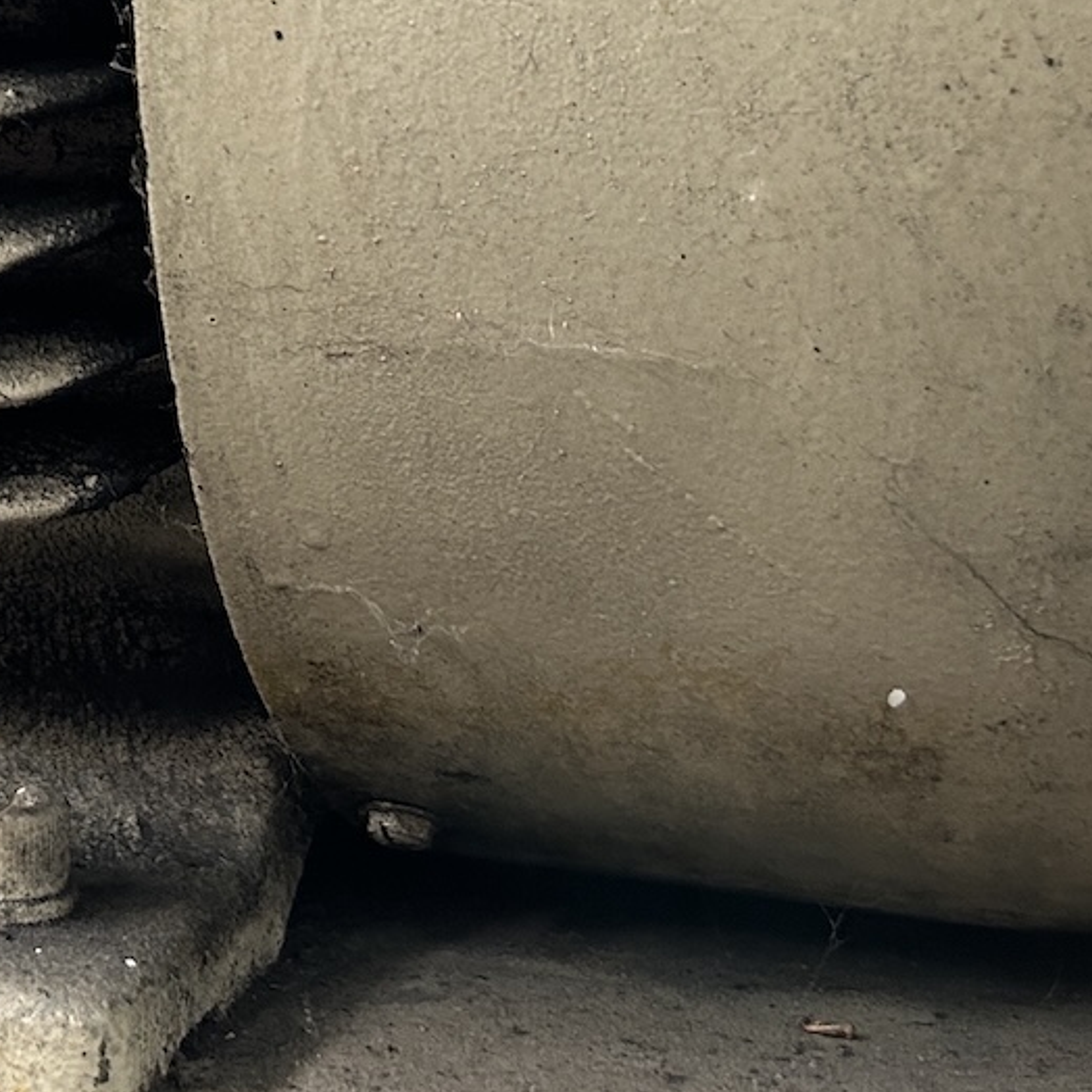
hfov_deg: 20.7
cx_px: -156
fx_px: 2820
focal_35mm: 79
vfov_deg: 20.4
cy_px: -252
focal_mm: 5.7
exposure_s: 1/60
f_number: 1.5
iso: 160
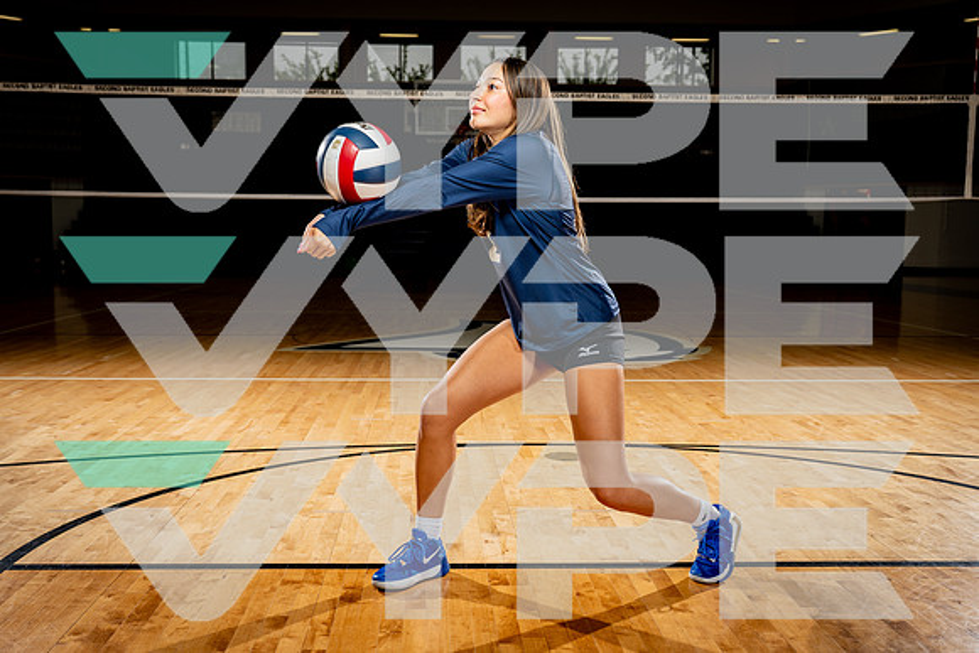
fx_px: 1066
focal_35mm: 39
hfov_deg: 49.3
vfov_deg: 34.1
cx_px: 473
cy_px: 338
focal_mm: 35
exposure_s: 1/250
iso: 100
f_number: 4.5
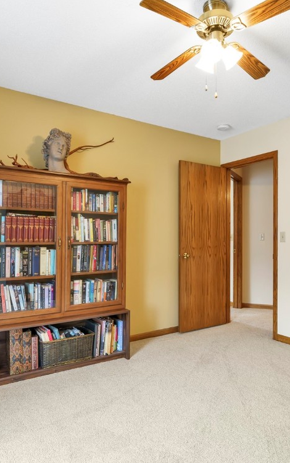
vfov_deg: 72.5
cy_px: 233
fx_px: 316
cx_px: 169
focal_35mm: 25
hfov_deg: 49.1
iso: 800
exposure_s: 1/6
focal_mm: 16
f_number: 8
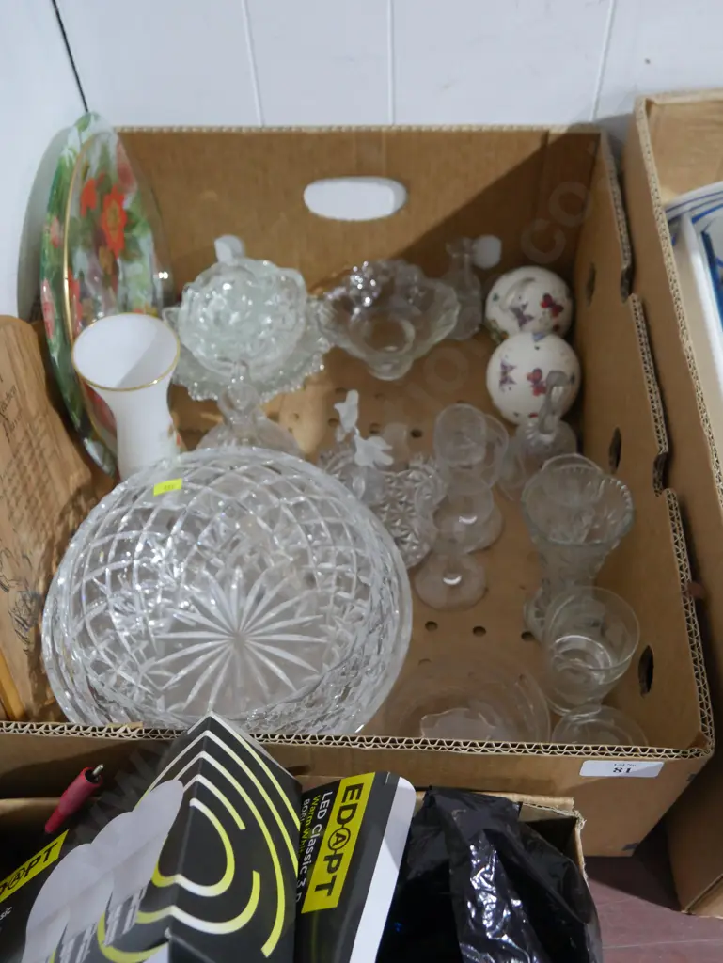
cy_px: 482
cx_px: 362
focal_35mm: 34
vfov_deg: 53.9
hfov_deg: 41.8
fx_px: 946
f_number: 4
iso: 2000
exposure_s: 1/60
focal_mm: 17
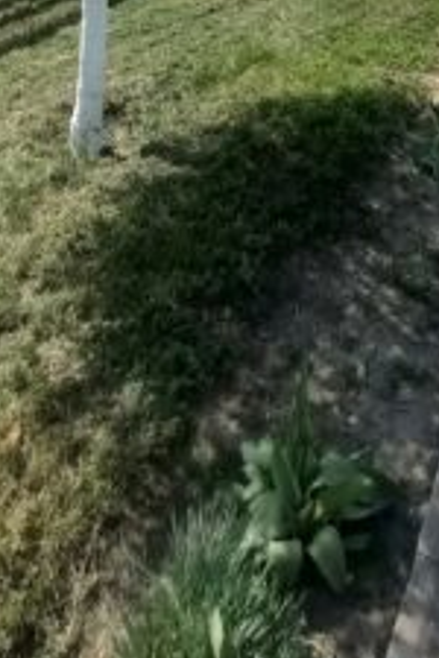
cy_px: -181
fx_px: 658
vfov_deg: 36.5
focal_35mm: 36
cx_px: 316
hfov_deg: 36.2
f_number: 2.2
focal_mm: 1.42
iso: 40
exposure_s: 1/1645
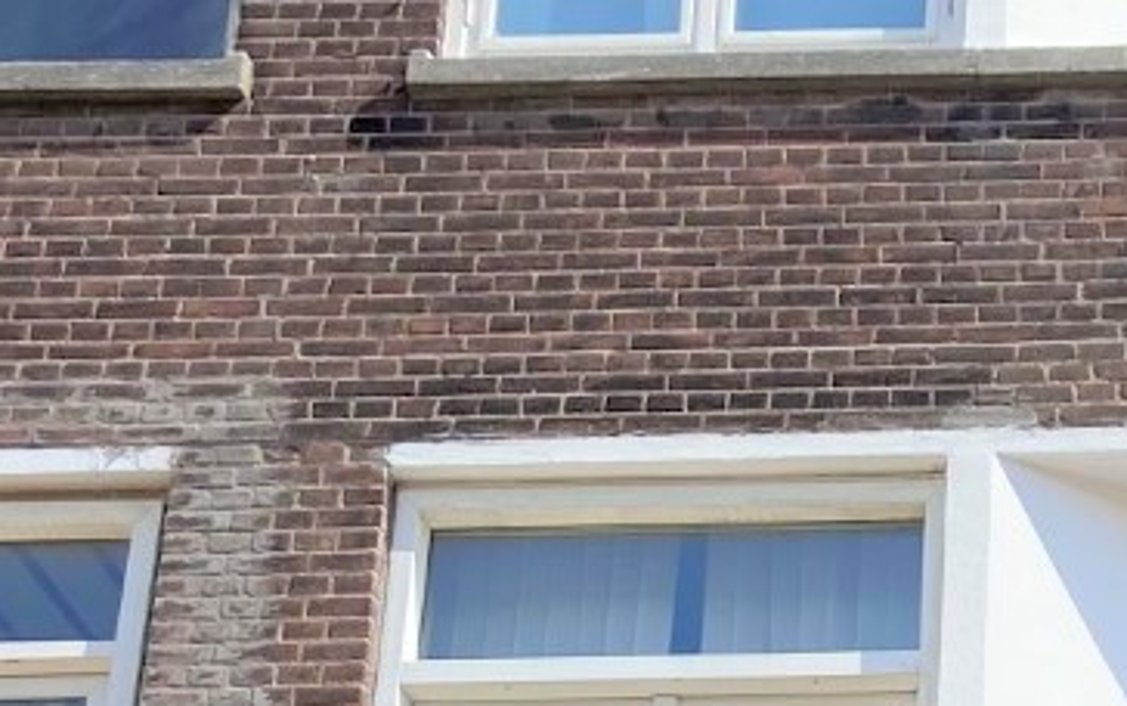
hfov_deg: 18.2
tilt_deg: +28.1
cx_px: 1319
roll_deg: -0.7
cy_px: 938
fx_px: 3350
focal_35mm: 109
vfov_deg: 11.7
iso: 32
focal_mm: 4.25
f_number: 1.8
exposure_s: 1/1996
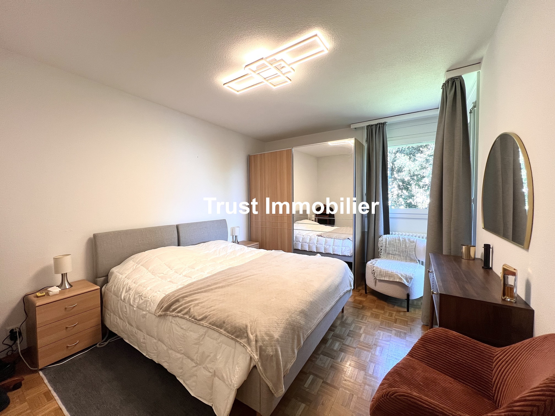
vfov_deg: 89.9
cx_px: 278
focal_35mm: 13
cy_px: 208
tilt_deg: -1.9
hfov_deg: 106.2
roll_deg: -0.1
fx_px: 208
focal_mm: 1.57
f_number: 1.8
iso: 160
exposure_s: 1/100
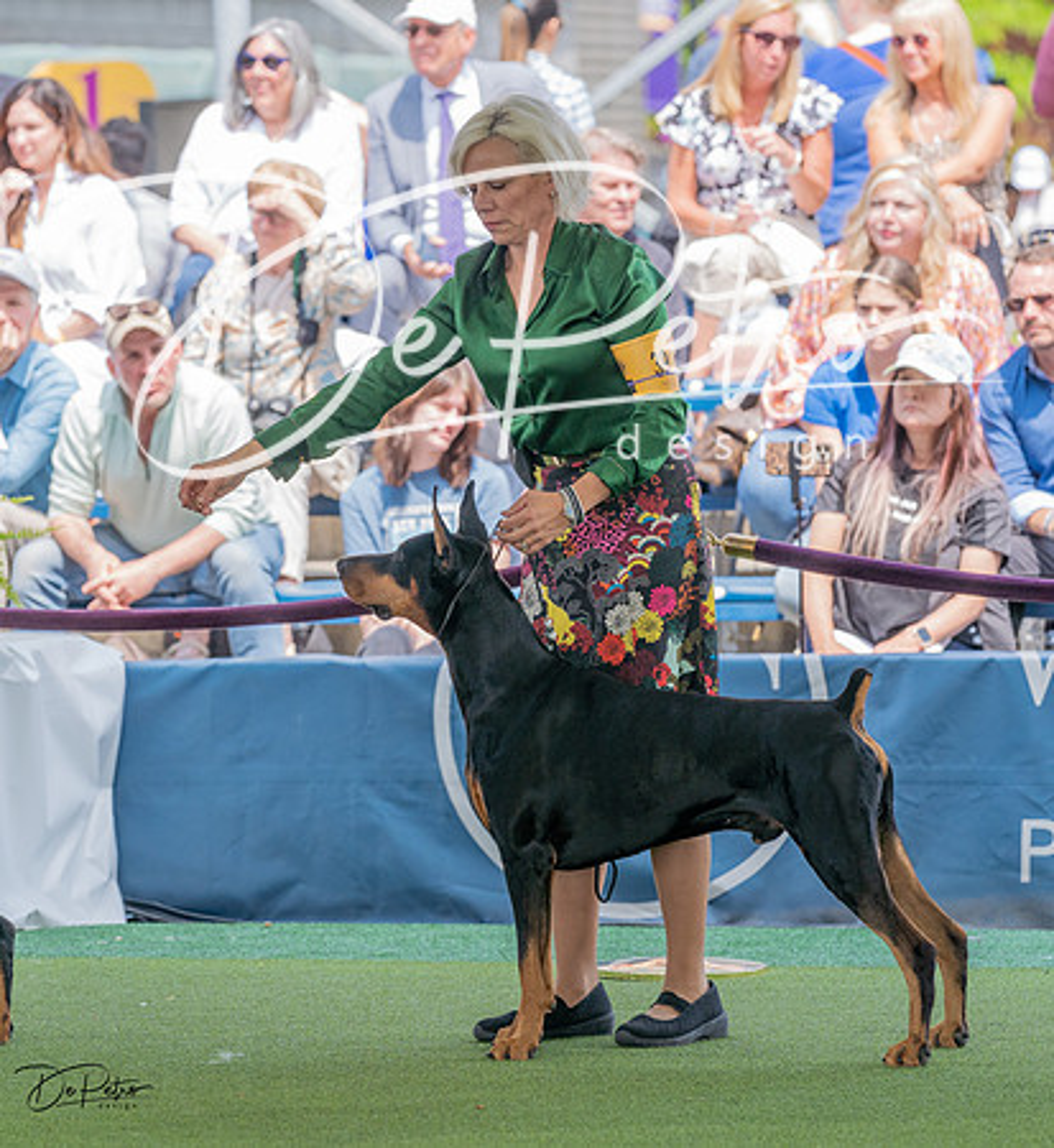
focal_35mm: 221
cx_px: 398
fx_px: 7970
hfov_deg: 7.6
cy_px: 570
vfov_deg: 8.2
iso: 400
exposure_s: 1/800
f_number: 4.5
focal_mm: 164
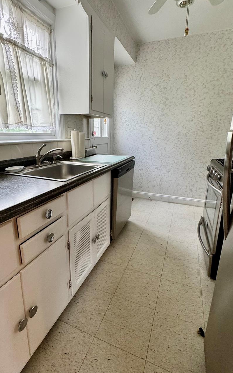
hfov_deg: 65.0
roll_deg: -0.9
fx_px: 183
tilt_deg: -14.1
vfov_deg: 91.0
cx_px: 112
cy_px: 178
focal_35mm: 18
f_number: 2.2
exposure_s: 1/60
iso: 160
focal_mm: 2.22
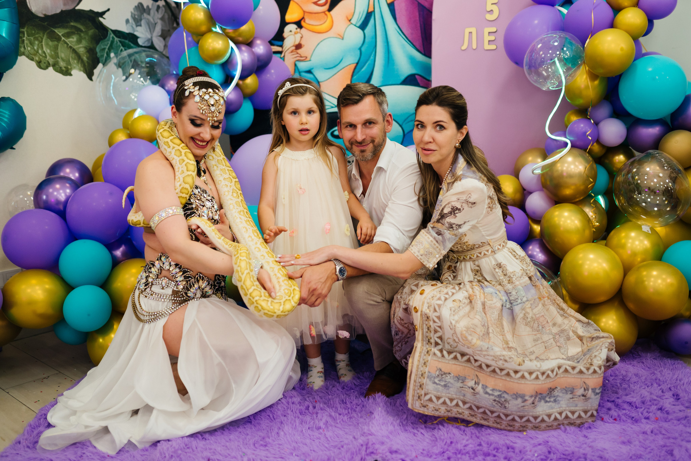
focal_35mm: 36
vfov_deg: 37.1
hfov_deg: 53.5
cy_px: 230
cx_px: 346
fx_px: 686
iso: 800
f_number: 1.8
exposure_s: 1/100
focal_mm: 35
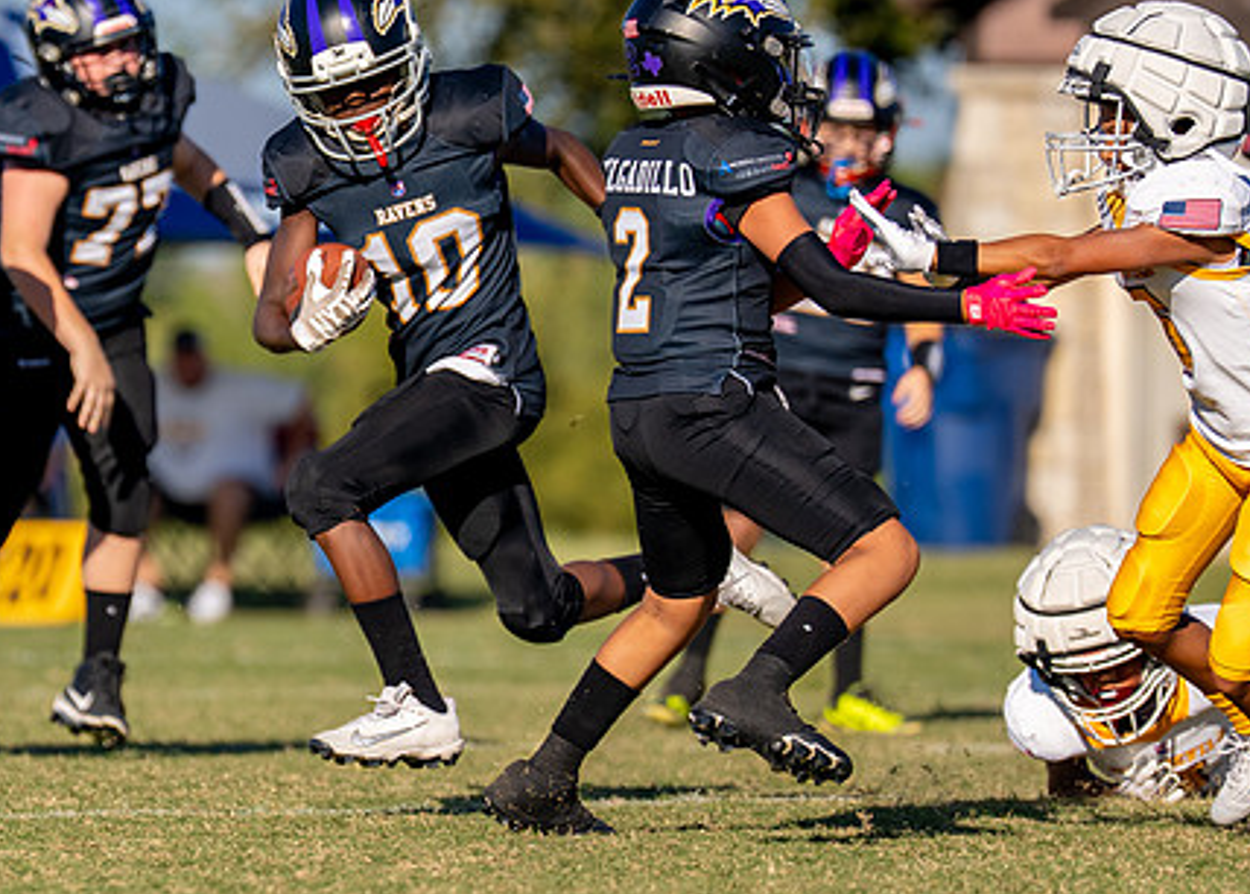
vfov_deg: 2.8
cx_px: 365
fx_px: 18076
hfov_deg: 4.0
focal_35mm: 509
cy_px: 430
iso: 160
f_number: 2.8
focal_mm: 200
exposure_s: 1/4000
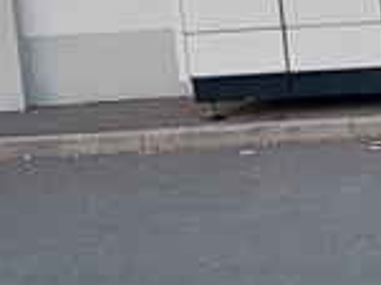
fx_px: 1683
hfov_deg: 12.1
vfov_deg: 9.6
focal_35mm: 153
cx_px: 623
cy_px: 33
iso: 50
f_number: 1.8
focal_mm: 5.23
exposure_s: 1/50
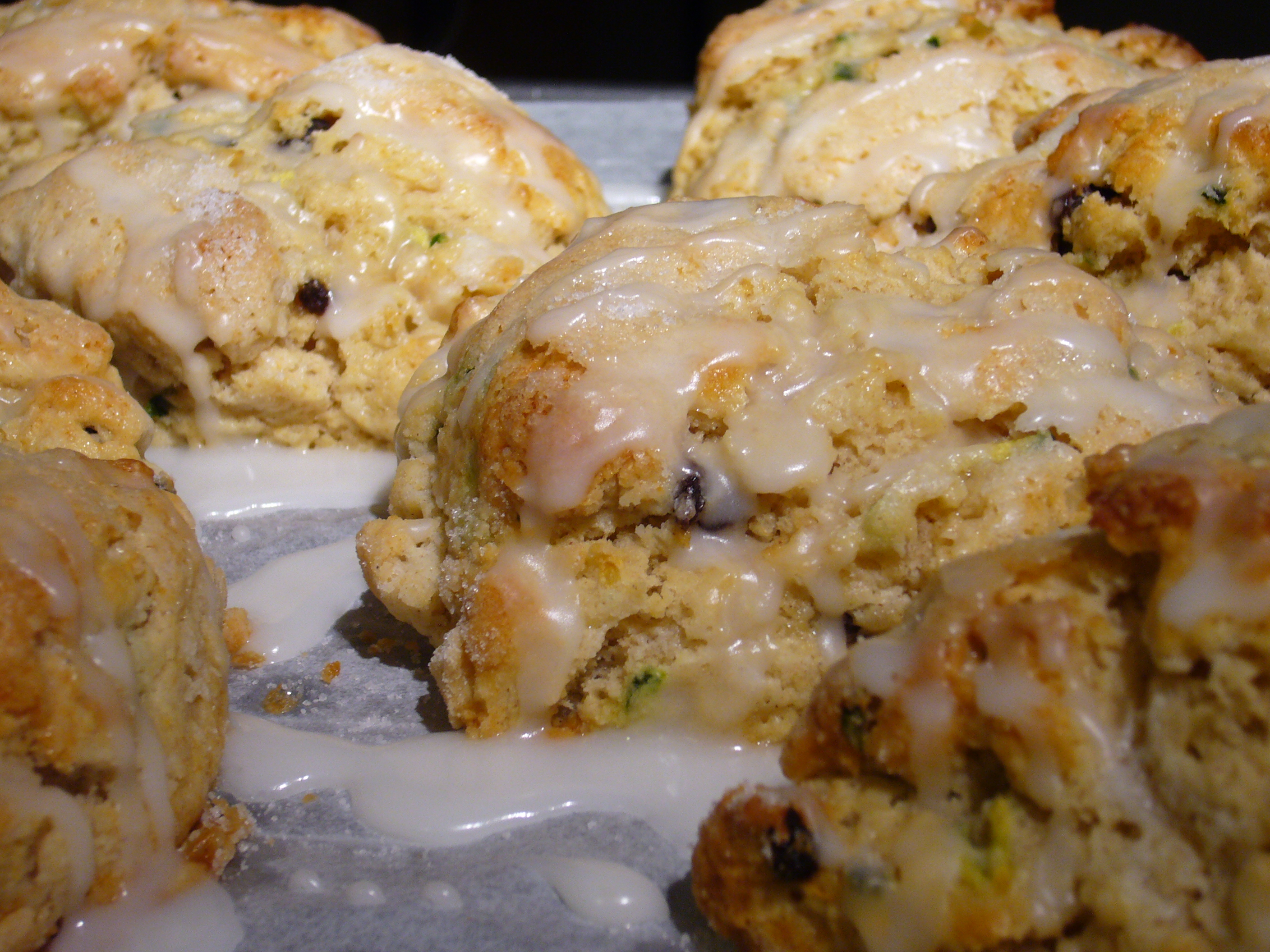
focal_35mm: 66
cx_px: 635
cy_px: 476
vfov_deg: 22.3
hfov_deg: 29.4
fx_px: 2421
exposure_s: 1/15
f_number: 3.9
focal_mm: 10.9
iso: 125
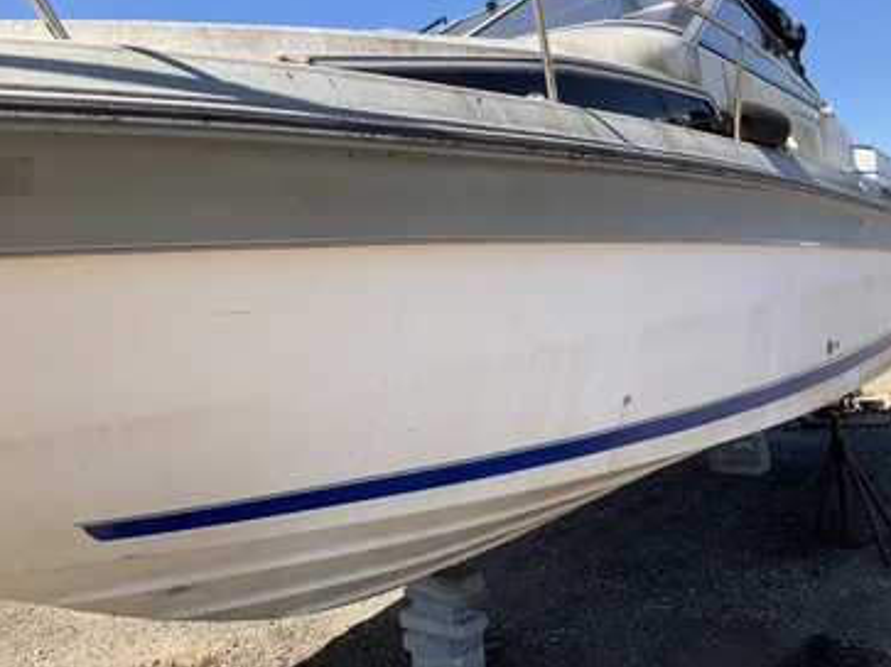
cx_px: 447
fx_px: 823
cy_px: 348
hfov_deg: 56.8
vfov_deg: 44.1
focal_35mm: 32
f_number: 1.8
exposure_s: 1/978
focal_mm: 3
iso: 25
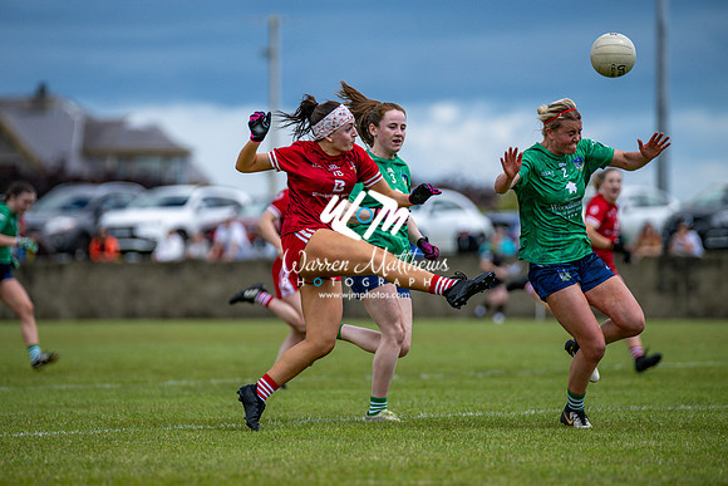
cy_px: 231
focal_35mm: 259
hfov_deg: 8.0
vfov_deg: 5.3
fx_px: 5233
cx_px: 340
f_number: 2.8
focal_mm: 240
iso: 250
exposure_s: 1/6400
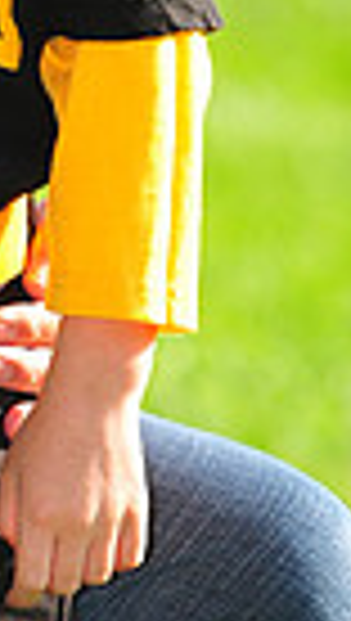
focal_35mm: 592
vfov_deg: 3.6
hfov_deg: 2.1
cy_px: -230
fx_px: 9759
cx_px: -504
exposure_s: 1/500
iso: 200
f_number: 4
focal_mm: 135
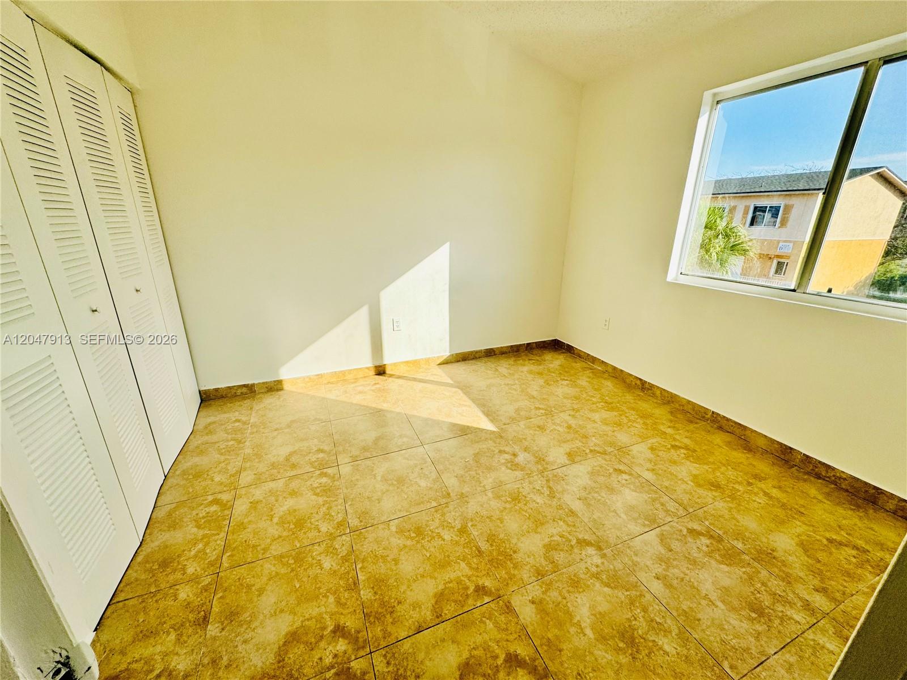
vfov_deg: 85.7
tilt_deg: -19.2
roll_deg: -0.9
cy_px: 340
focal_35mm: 14
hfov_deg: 102.1
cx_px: 454
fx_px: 367
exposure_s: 1/1217
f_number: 2.2
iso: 40
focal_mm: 2.22
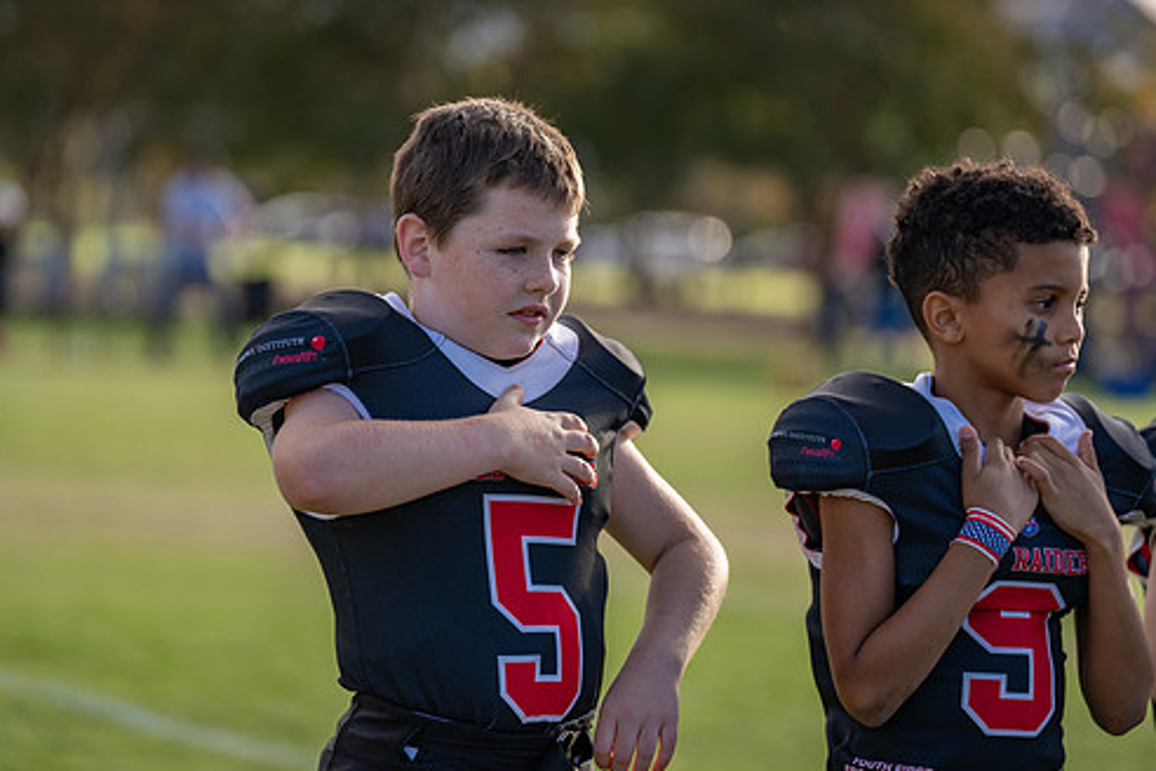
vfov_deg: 9.1
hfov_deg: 13.6
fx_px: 4848
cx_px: 552
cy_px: 380
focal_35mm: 151
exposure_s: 1/640
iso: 100
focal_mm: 128
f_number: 2.8
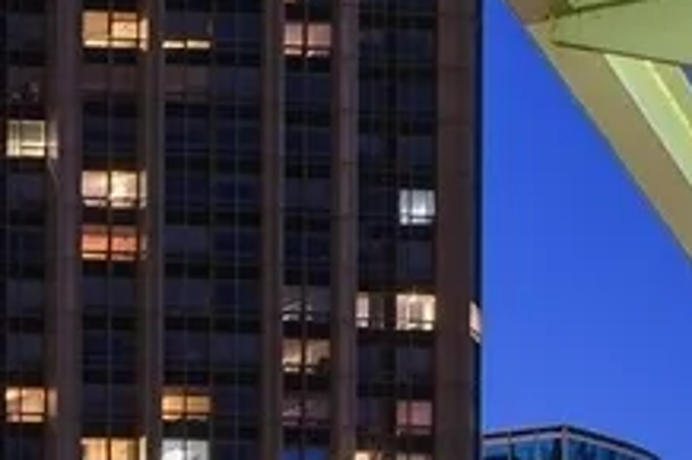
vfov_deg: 5.5
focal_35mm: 238
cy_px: 1326
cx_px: -1836
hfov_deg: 7.1
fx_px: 4571
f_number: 10
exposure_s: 15
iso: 100
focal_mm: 32
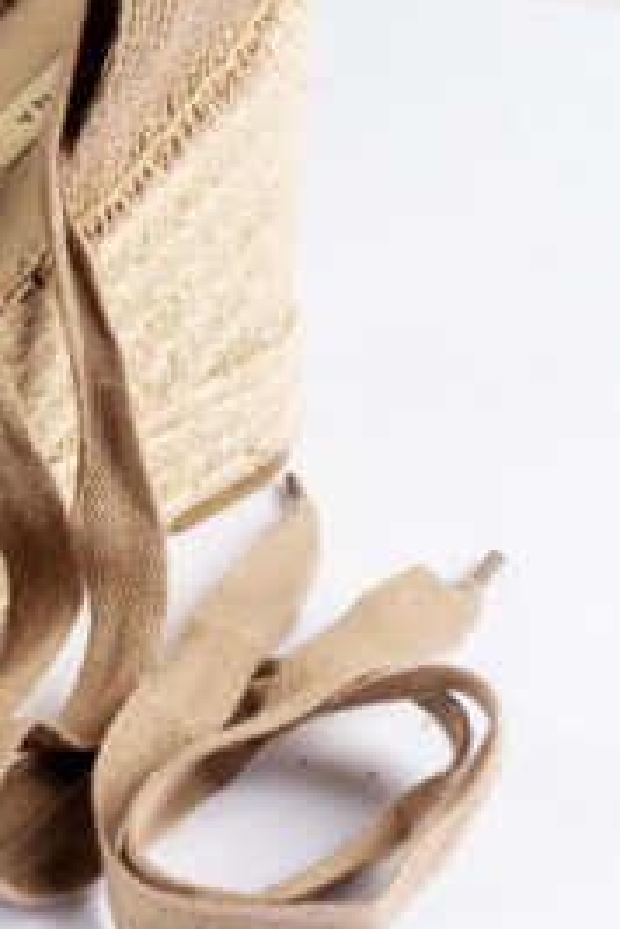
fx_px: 3358
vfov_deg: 15.5
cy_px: 38
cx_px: -118
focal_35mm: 130
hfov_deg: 10.4
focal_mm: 22
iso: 160
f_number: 9
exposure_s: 1/200
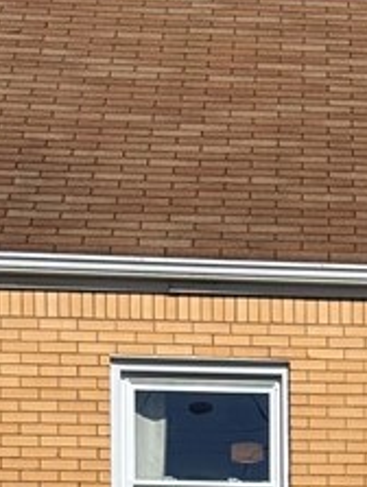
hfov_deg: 6.6
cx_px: 708
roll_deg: +0.7
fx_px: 3101
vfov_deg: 8.7
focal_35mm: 220
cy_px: 823
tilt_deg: +5.7
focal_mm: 6.76
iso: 64
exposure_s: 1/11364
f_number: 1.78
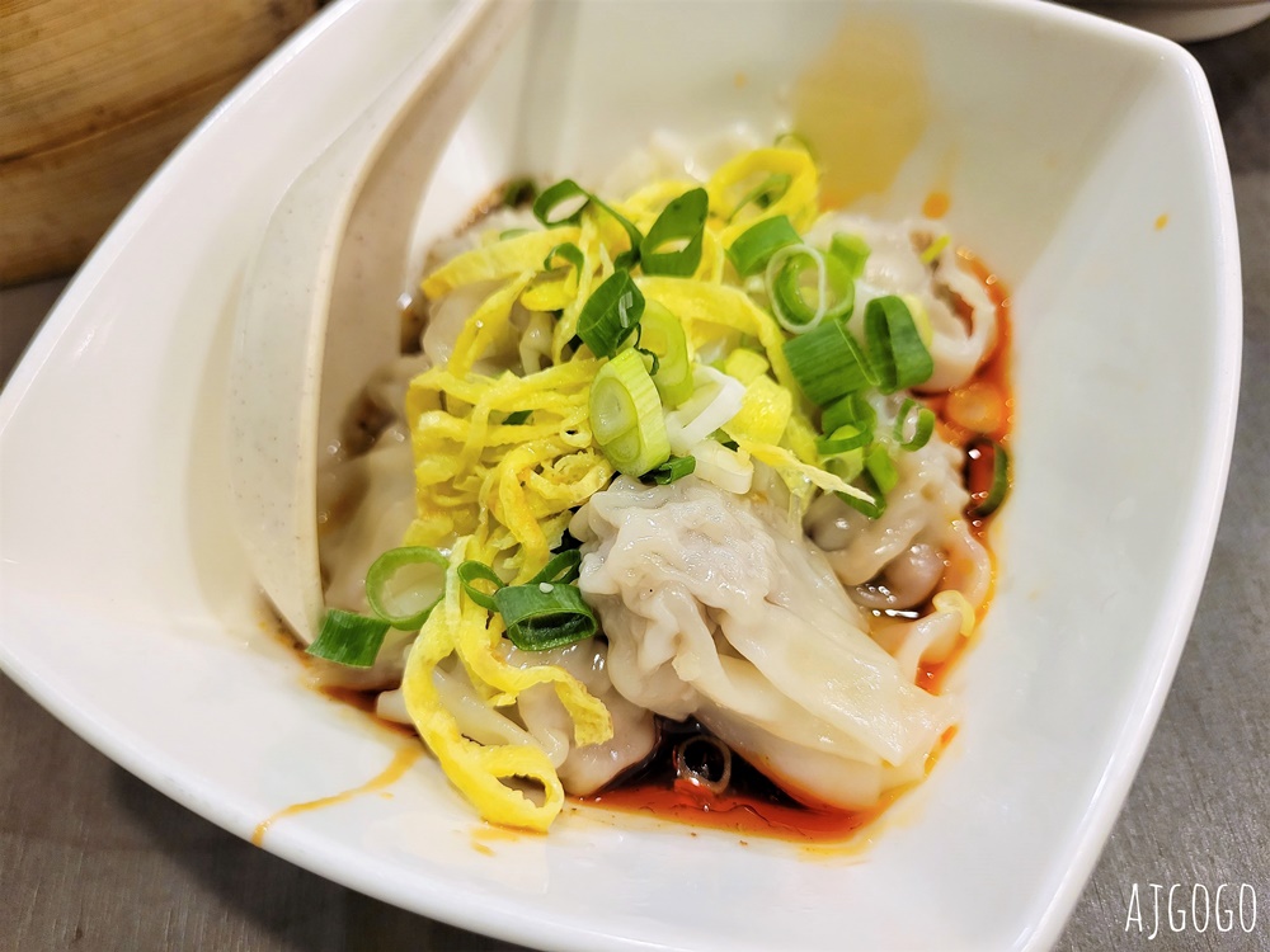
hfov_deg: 67.3
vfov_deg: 53.1
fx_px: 954
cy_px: 476
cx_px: 635
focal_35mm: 26
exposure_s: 1/40
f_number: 1.8
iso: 250
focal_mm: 5.4
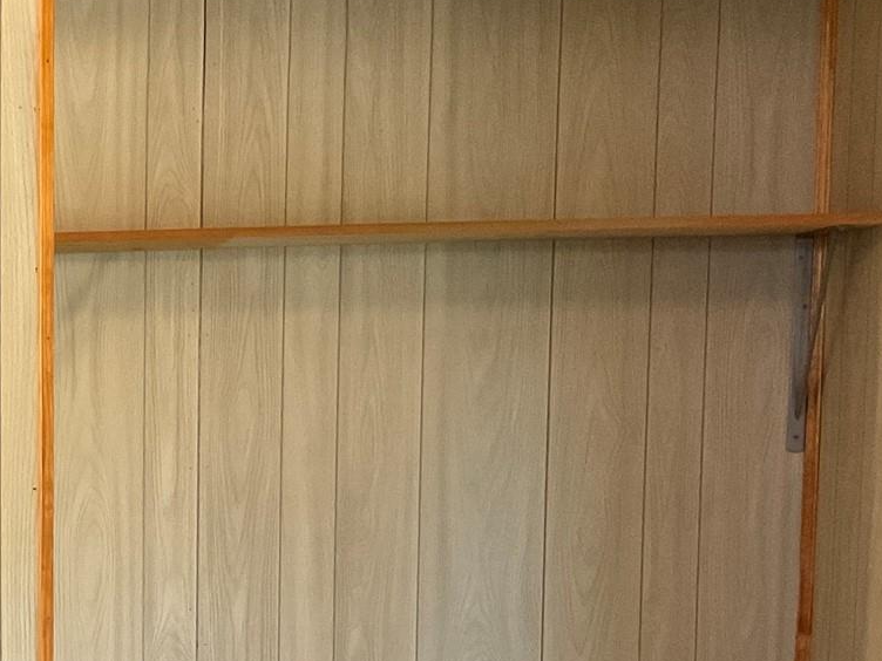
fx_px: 2013
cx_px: -194
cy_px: 621
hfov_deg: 22.6
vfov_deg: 18.3
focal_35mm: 79
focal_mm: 3
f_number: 1.8
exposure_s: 1/40
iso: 200
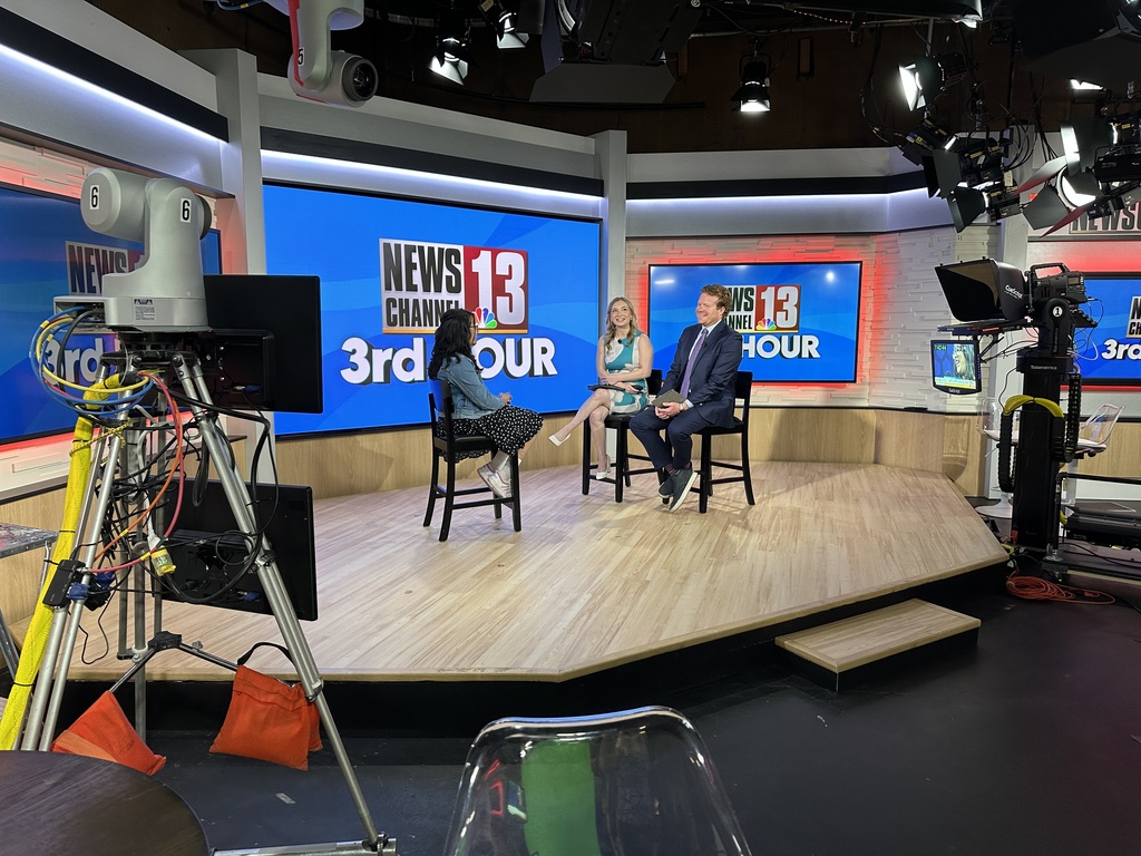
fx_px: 791
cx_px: 570
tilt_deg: -7.0
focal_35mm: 24
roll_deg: +0.0
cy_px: 428
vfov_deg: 56.8
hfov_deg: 71.6
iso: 160
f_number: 1.78
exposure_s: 1/80
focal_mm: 6.86
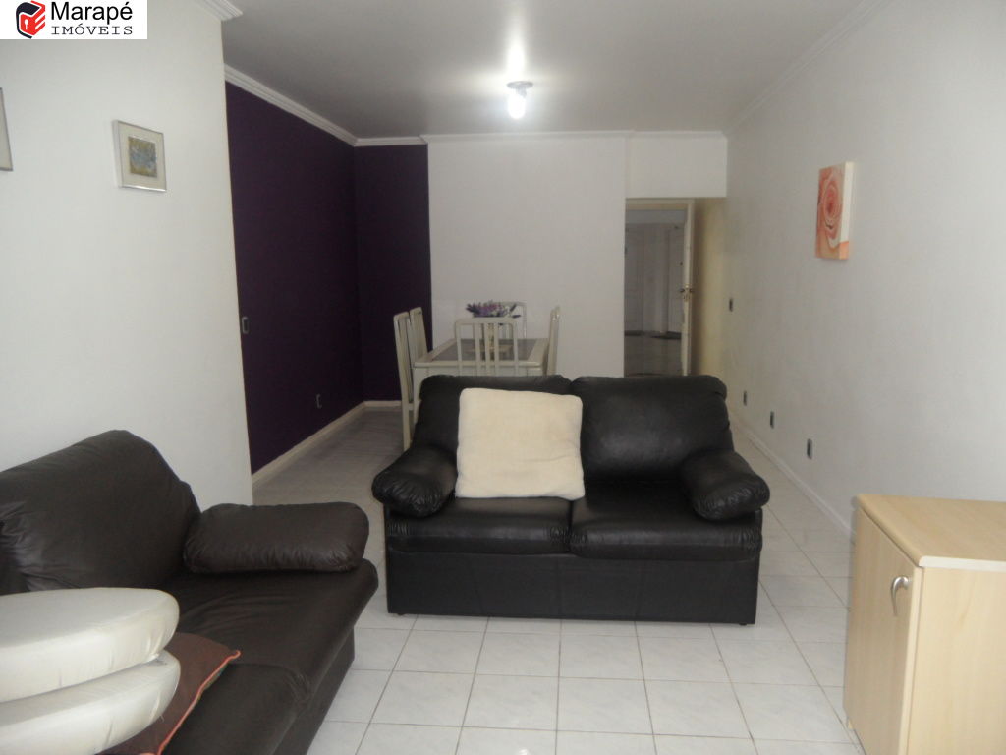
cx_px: 503
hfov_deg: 71.6
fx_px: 697
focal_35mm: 24
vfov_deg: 56.8
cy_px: 378
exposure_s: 1/30
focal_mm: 4.1
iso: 160
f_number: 2.9
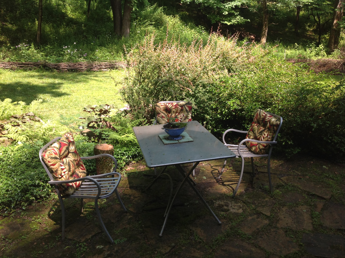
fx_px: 348
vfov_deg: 40.6
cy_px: 129
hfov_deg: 52.7
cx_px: 172
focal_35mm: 35
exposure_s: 1/293
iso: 80
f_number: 2.4
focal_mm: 4.28
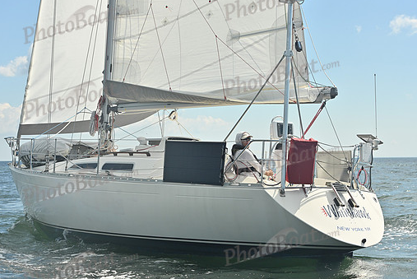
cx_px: 182
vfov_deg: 17.1
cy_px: 130
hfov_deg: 25.3
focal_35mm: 80
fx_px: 927
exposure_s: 1/1600
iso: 320
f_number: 7.1
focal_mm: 70
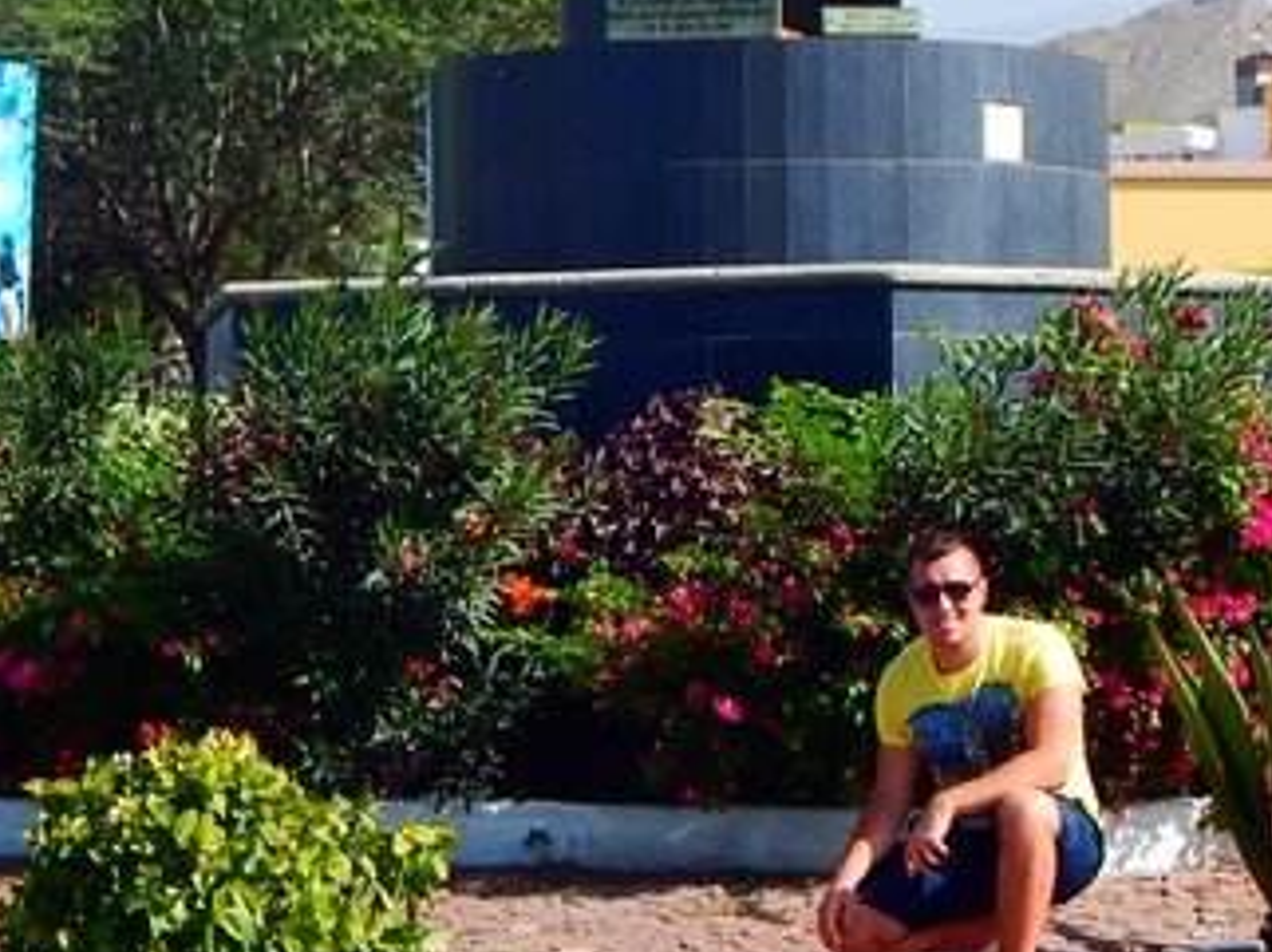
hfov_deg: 16.3
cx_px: 845
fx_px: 4443
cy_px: 245
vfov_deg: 12.2
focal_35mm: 121
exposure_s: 1/1500
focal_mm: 6.8
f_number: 3.4
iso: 125
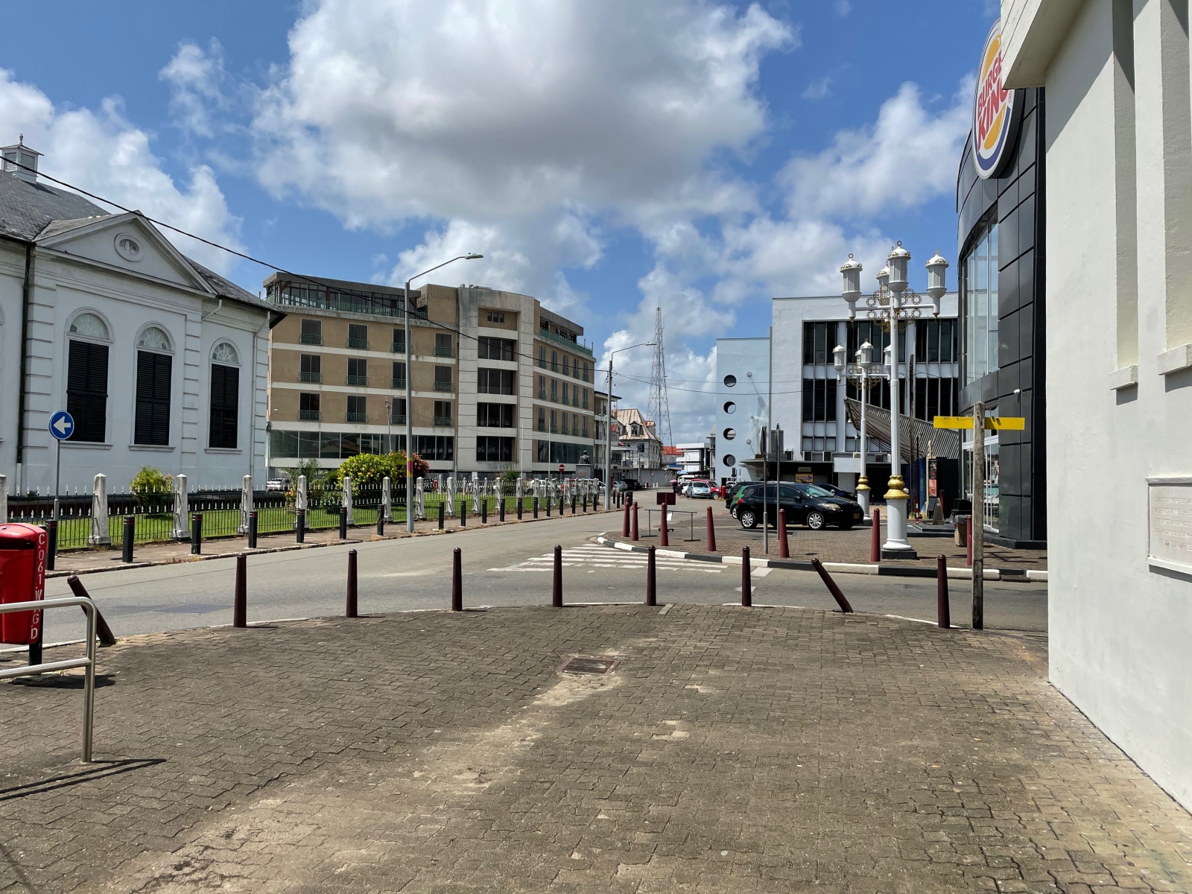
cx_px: 596
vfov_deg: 53.1
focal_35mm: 26
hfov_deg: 67.3
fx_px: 895
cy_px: 447
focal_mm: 4.2
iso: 32
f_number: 1.6
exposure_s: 1/5556
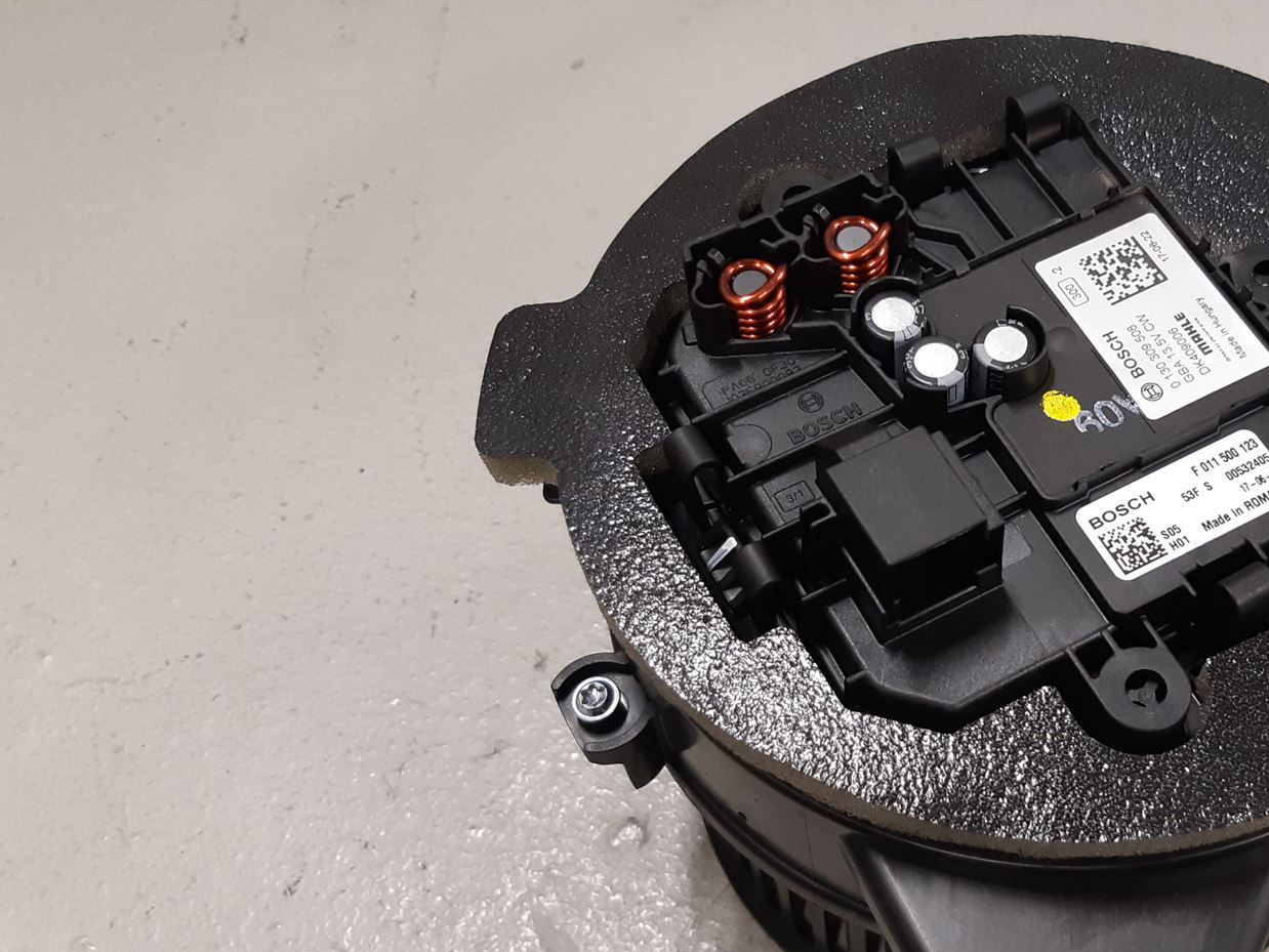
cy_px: 532
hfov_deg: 42.5
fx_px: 1577
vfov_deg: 33.6
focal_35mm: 43
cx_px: 951
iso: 160
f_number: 1.7
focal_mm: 3.93
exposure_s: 1/50
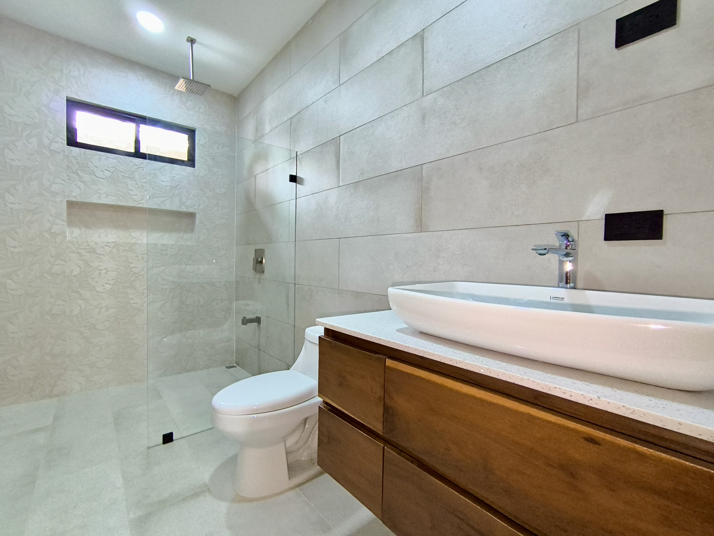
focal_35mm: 16
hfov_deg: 94.5
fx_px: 330
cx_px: 357
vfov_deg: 78.1
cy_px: 268
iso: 250
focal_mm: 1.65
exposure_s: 1/50
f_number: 2.2
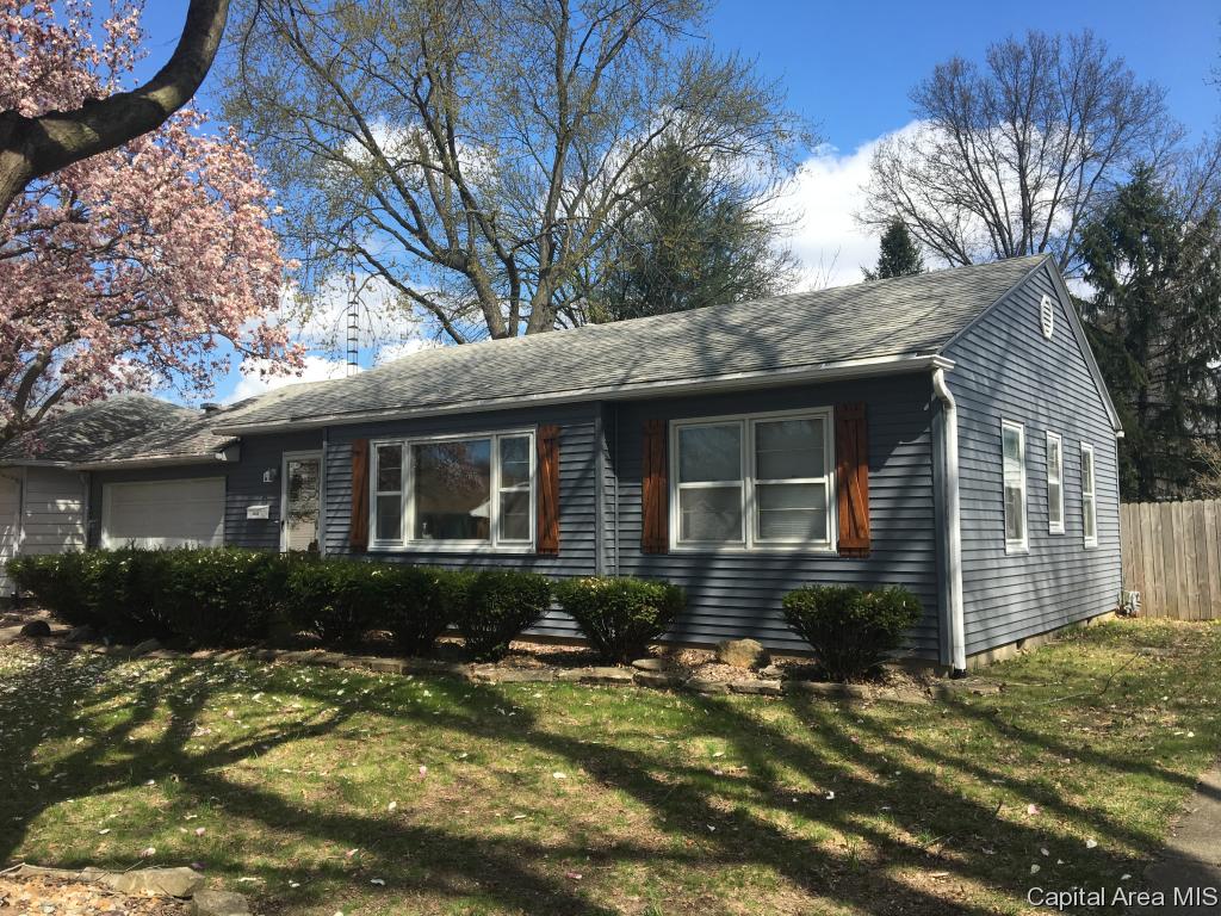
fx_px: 1023
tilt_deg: +4.4
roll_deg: -0.5
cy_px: 458
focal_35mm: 29
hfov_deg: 61.7
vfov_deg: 48.2
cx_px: 610
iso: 25
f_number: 2.2
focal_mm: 4.15
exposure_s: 1/1054
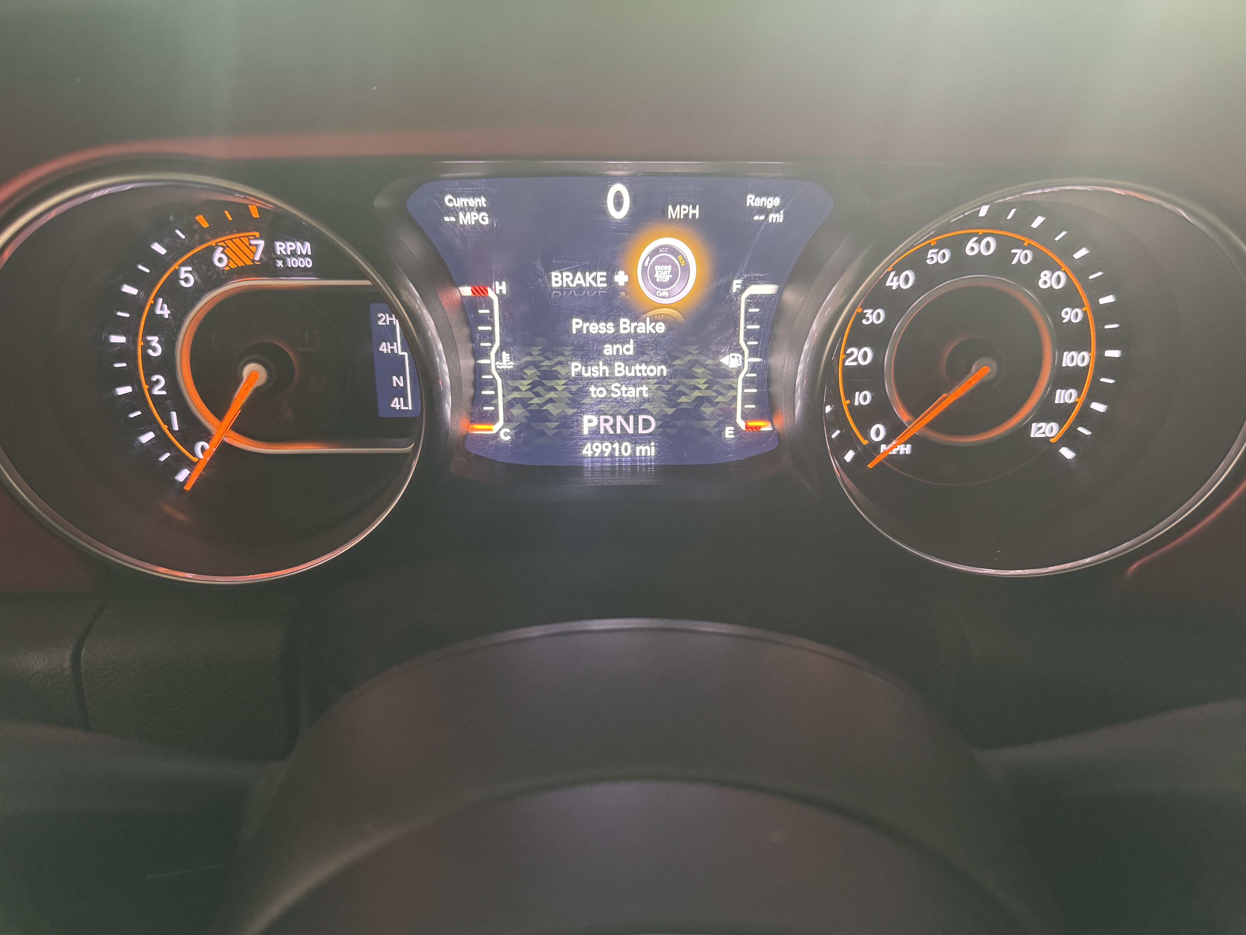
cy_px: 468
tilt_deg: -33.5
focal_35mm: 24
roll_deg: -0.3
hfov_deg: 71.6
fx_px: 864
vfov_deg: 56.8
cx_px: 623
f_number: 1.78
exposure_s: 1/50
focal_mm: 6.76
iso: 800
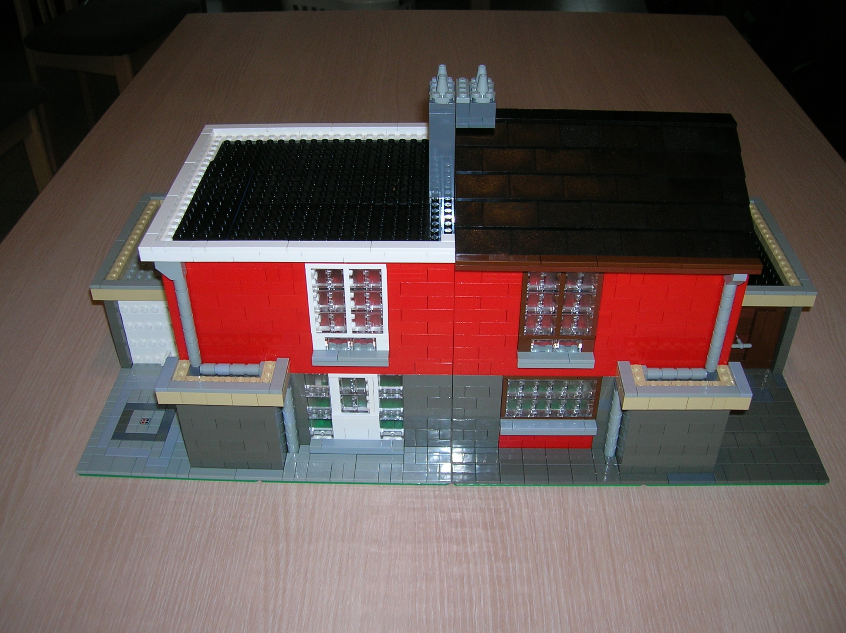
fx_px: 855
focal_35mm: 35
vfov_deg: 40.6
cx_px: 423
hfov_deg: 52.7
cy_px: 316
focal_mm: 5.8
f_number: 2.9
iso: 50
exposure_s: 1/60.1
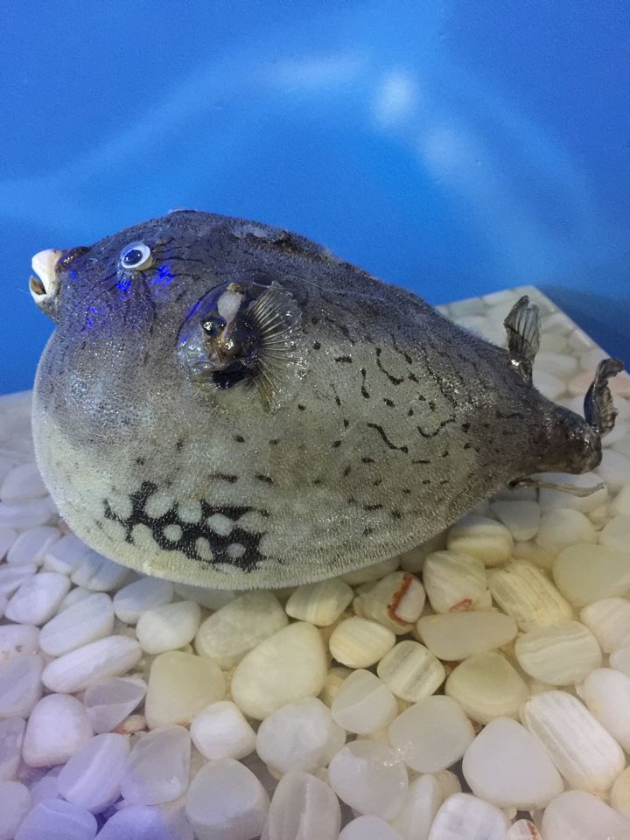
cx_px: 315
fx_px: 704
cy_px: 420
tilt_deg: -33.7
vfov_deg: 61.7
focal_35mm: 29
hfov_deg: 48.2
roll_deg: +9.5
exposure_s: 1/4
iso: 125
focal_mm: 4.15
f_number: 2.2
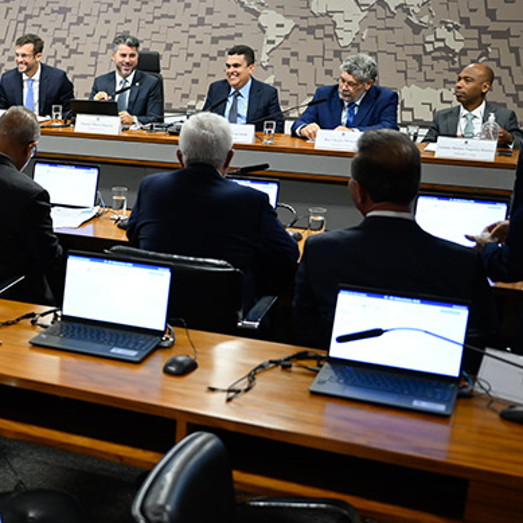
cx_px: -15
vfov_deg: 28.6
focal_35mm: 60
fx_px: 1026
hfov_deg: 26.8
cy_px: 303
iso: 1600
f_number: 2.8
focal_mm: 32
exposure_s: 1/160
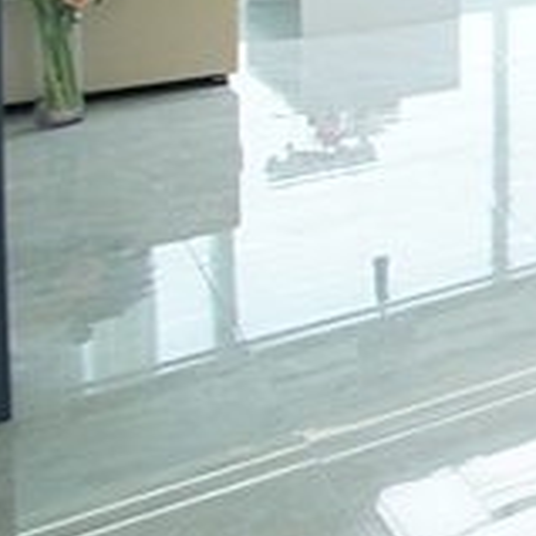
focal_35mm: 64
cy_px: -239
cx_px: 1328
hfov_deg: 14.6
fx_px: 1121
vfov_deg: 22.6
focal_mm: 10
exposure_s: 1/100
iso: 800
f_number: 5
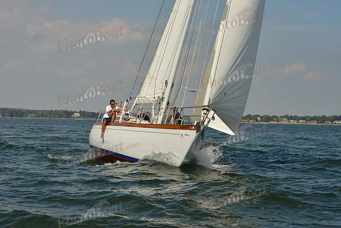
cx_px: 170
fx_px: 663
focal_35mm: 70
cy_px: 114
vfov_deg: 19.5
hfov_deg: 28.8
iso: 1000
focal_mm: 70
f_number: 13
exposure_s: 1/800
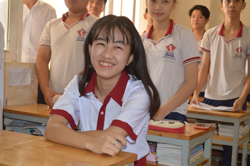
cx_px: 125
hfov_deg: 37.9
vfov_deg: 25.7
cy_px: 83
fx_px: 364
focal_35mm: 52
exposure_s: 1/60
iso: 400
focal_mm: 35
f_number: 5
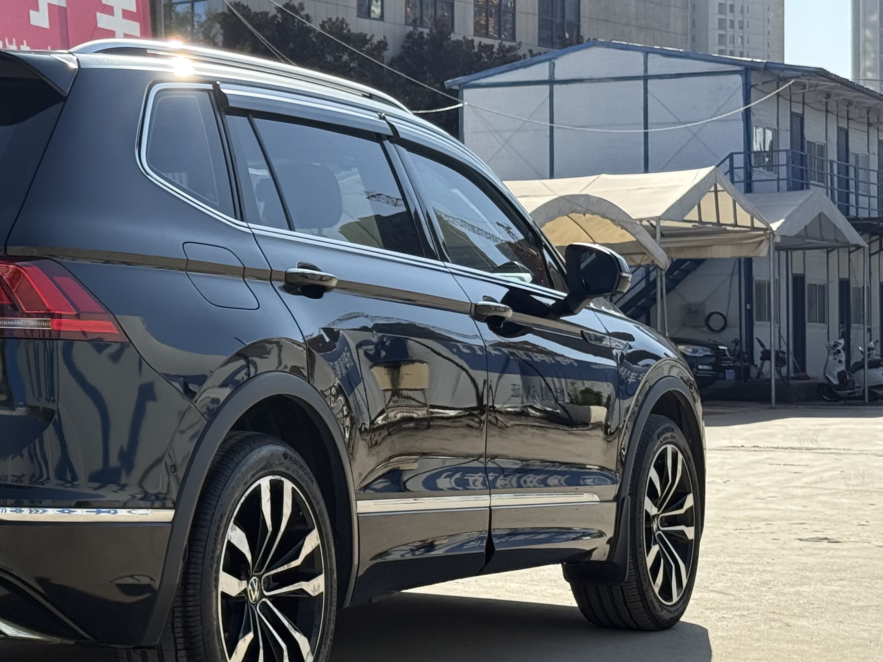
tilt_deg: +3.1
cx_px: 73
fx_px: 2270
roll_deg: +0.1
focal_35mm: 89
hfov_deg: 21.5
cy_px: 237
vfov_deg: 16.6
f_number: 1.78
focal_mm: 6.76
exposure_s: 1/3226
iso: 100
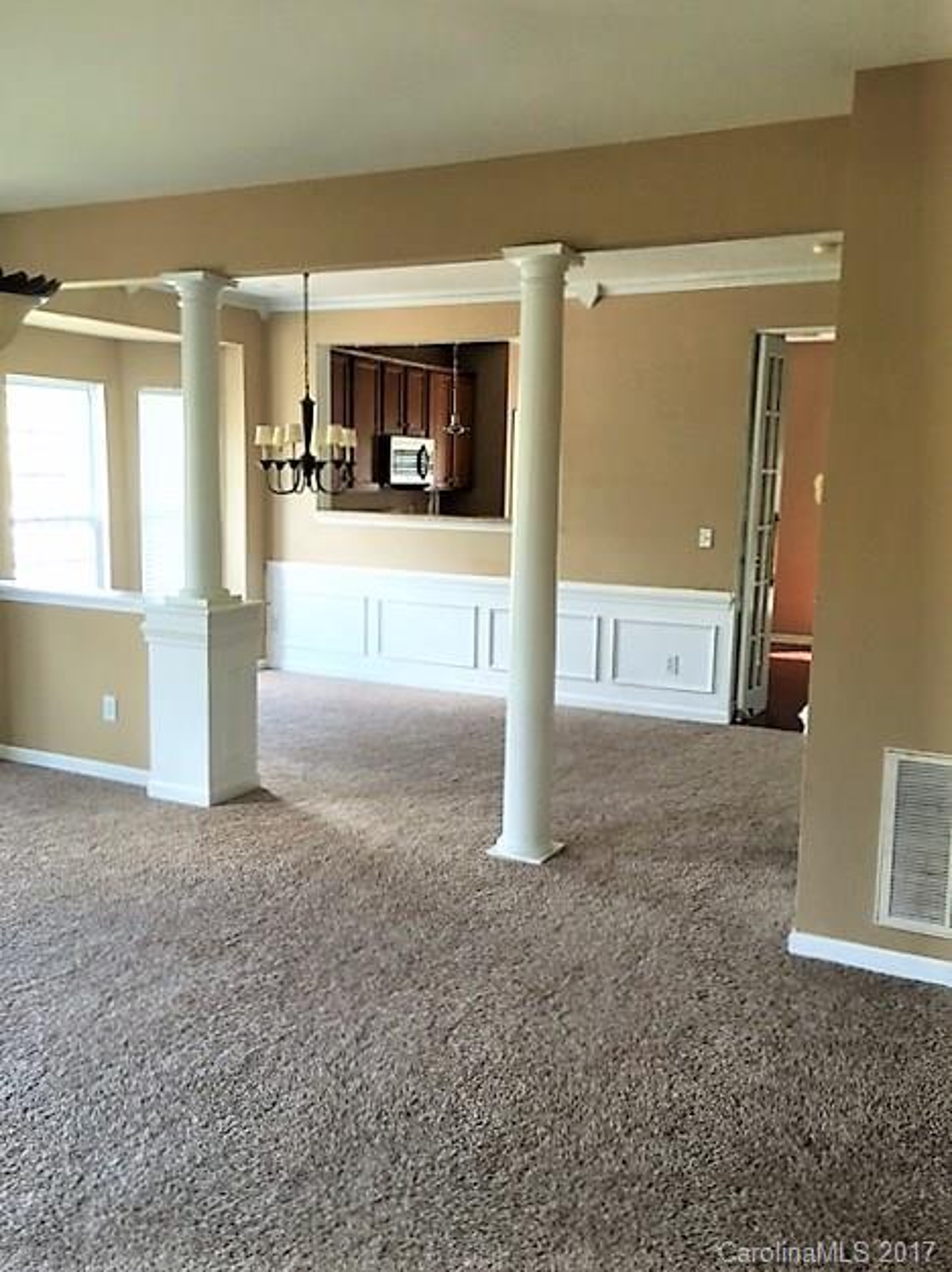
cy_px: 636
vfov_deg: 61.7
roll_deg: -0.7
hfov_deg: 48.2
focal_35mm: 29
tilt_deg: -7.6
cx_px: 476
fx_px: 1064
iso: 40
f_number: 2.2
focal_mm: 4.15
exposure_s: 1/30
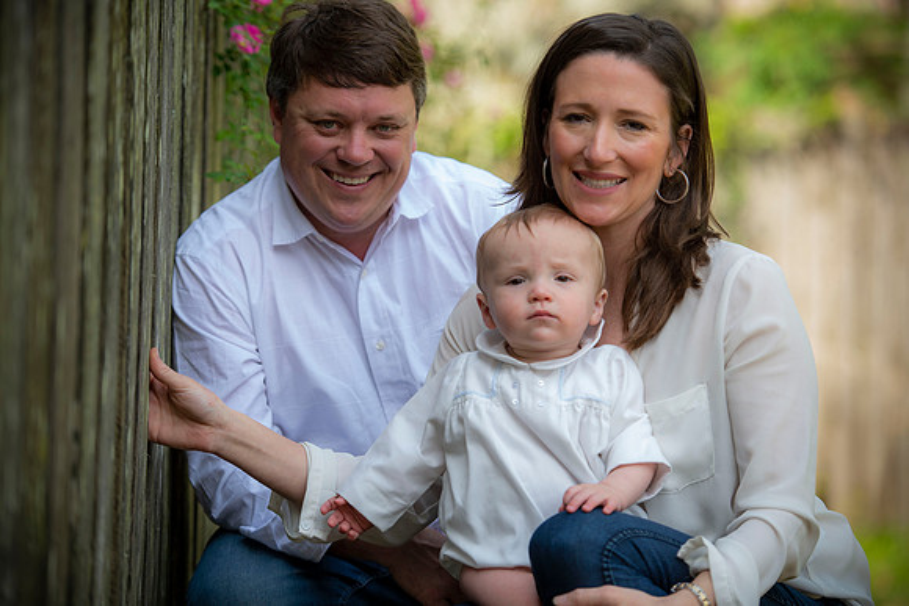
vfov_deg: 9.9
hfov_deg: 14.7
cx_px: 439
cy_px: 304
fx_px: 3519
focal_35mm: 139
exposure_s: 1/250
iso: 50
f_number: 2.8
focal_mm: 130
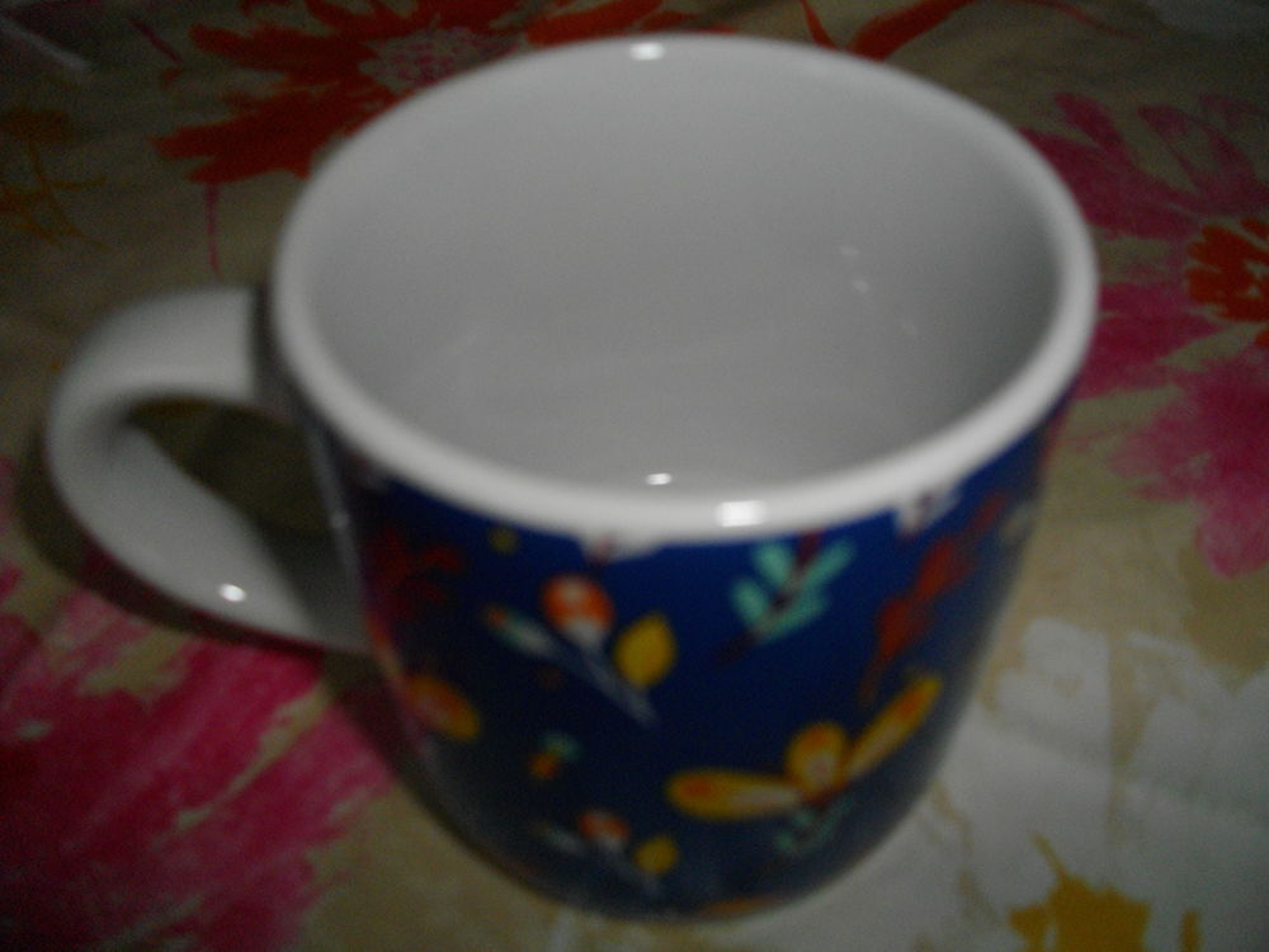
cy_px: 476
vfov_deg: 44.2
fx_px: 1173
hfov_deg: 56.8
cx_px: 634
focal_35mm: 32
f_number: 2.9
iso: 200
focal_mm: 5.7
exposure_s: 1/50
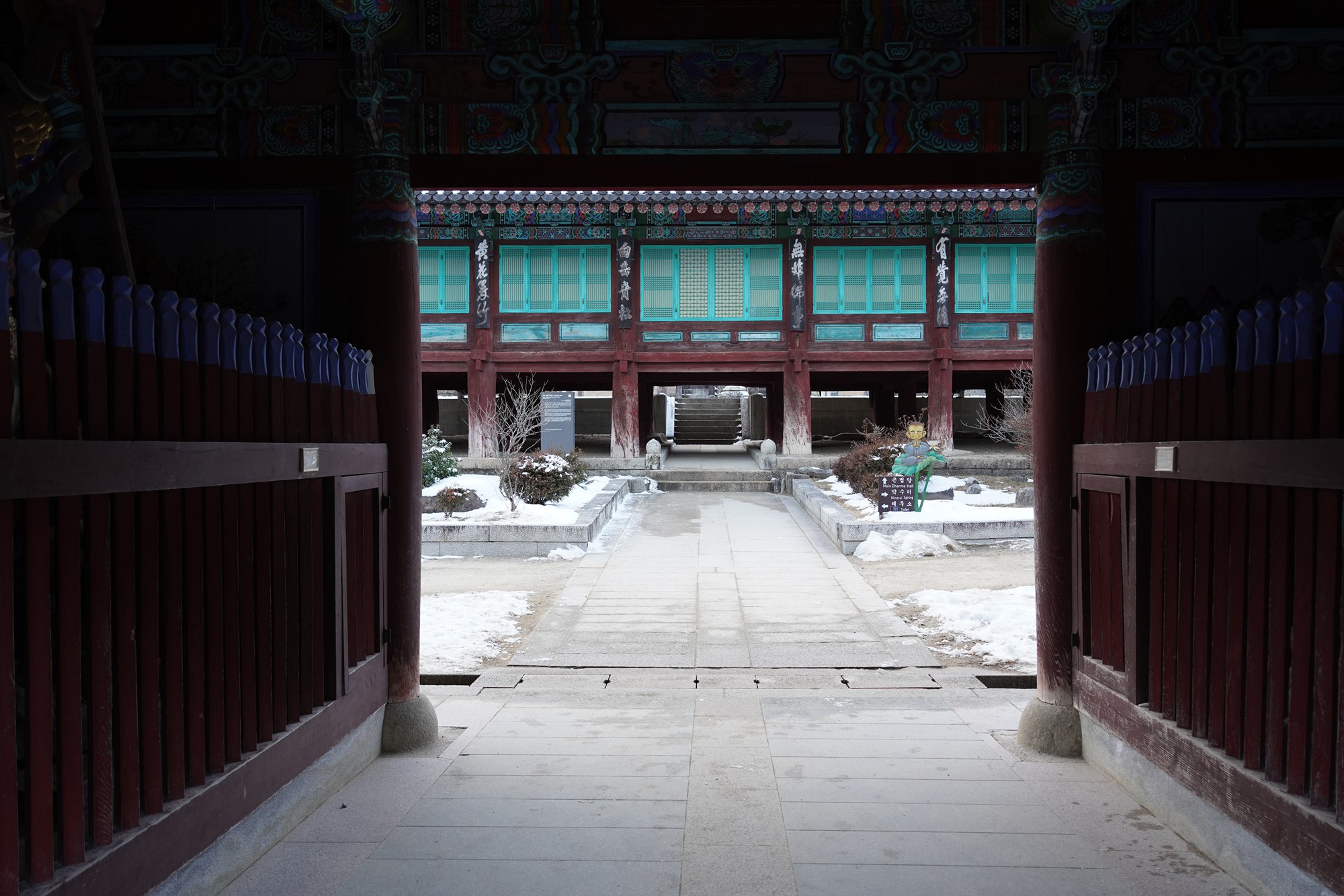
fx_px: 1195
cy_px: 448
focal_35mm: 32
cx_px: 672
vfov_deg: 41.1
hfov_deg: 58.7
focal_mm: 32
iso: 500
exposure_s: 1/100
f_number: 5.6
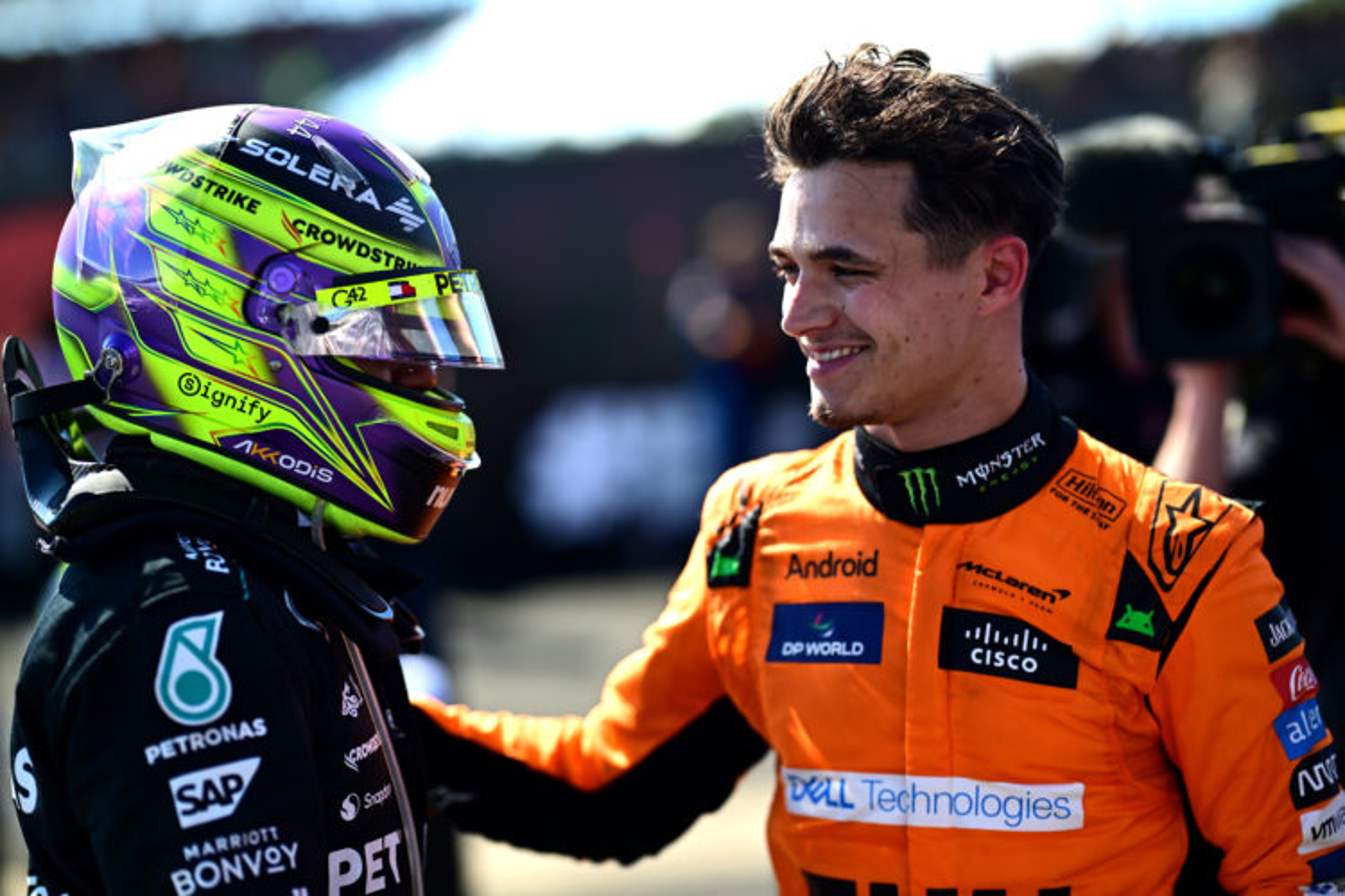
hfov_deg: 23.9
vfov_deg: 16.1
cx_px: 672
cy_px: 448
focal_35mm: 85
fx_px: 3175
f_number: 1.6
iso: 200
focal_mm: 85
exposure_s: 1/3200
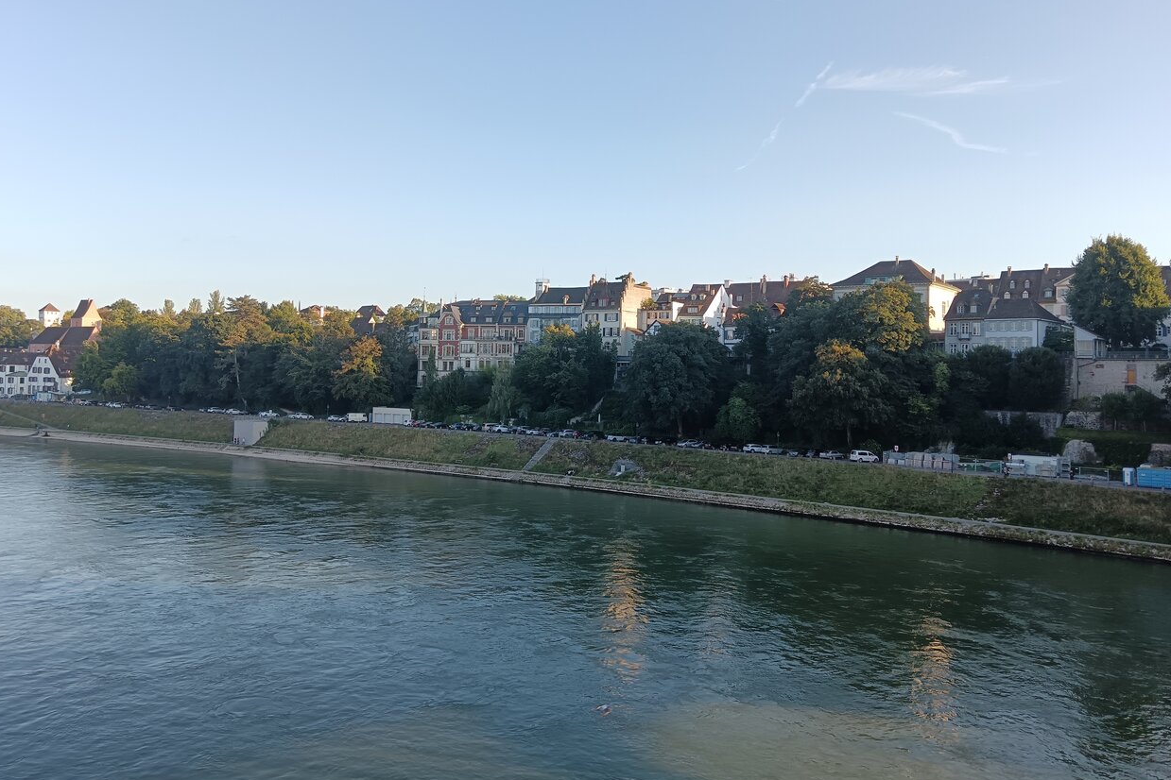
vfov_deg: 44.9
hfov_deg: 63.7
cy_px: 339
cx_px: 581
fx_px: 943
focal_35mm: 29
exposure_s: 1/317
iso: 100
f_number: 1.9
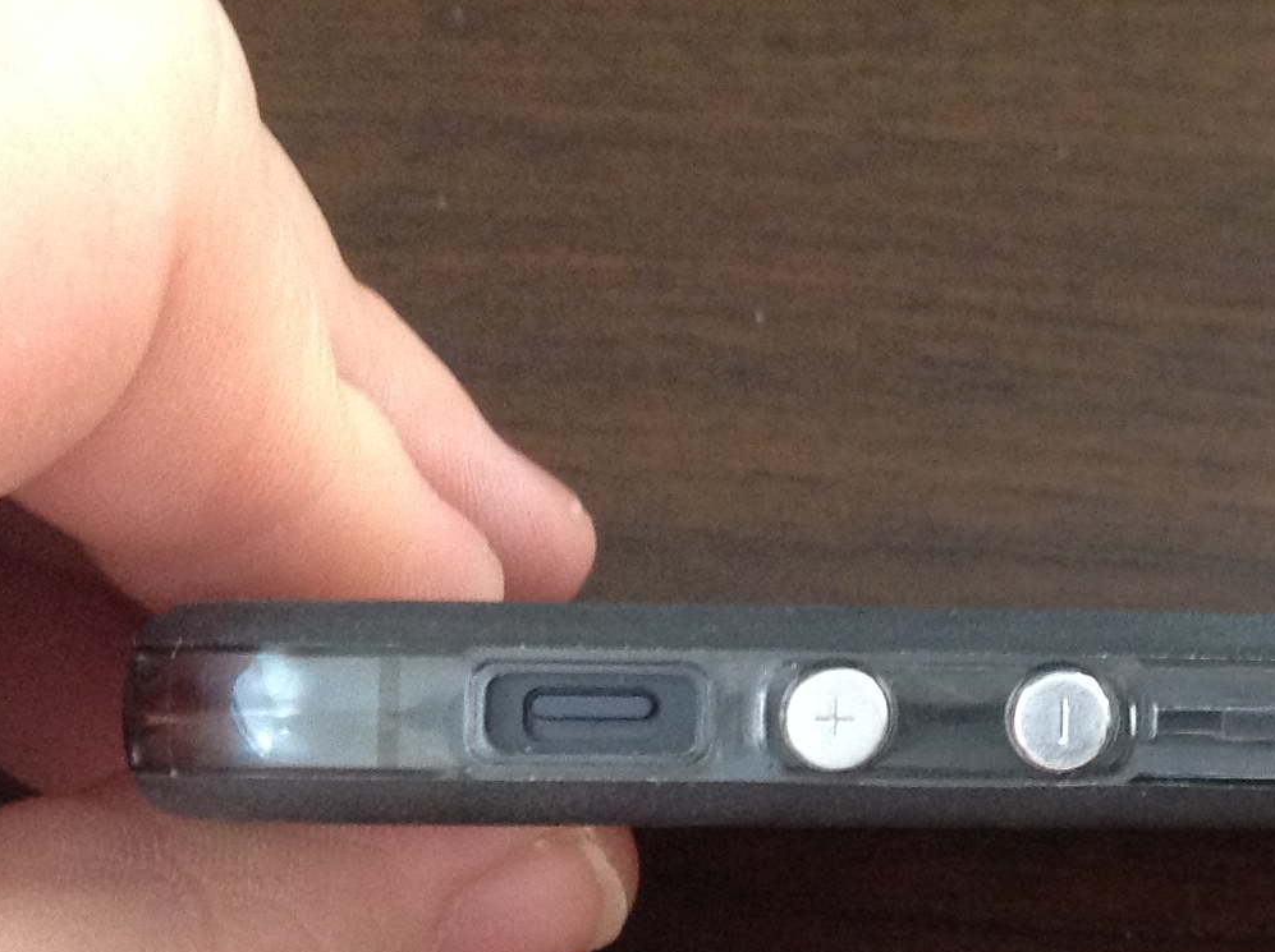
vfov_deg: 16.2
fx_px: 3347
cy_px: 562
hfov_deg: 20.7
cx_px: 1343
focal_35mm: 91
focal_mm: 4.28
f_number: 2.4
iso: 320
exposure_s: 1/15
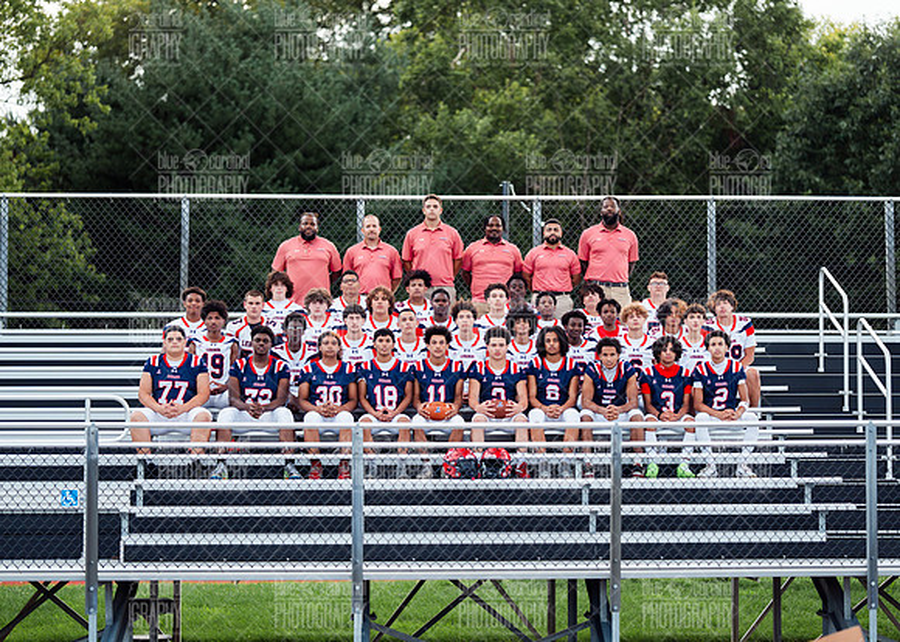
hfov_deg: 21.2
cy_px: 308
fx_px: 2399
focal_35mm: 94
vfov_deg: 15.2
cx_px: 487
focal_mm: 85
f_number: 1.6
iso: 800
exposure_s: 1/200
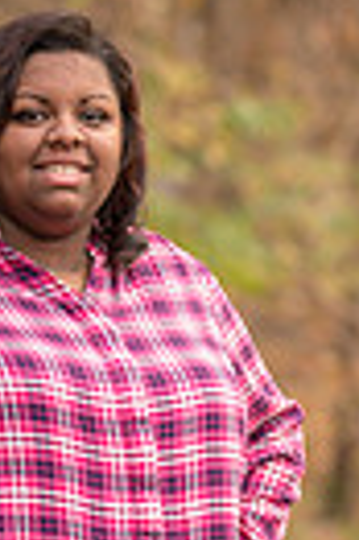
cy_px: 672
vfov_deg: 5.4
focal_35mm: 379
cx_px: 91
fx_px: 5684
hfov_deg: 3.6
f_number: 2.8
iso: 200
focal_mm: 110
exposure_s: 1/100
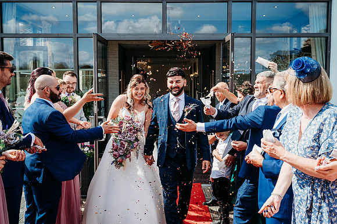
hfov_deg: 49.6
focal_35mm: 39
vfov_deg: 34.2
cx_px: 168
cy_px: 112
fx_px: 365
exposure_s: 1/800
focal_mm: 39
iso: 200
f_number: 5
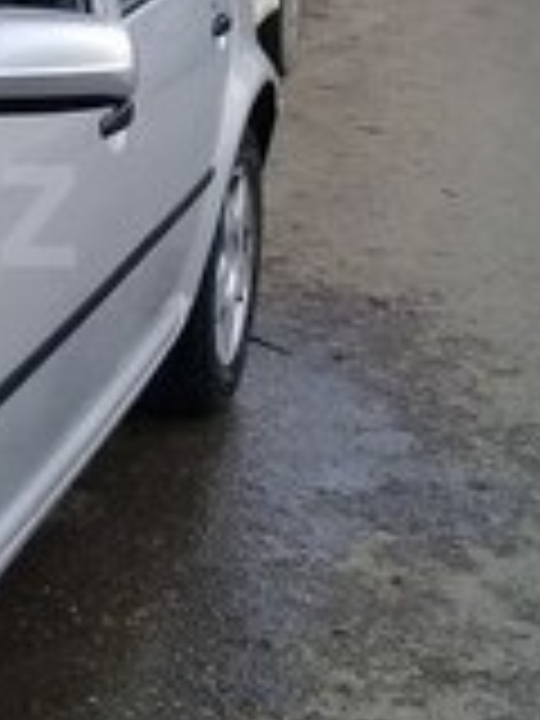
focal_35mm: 96
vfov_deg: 20.3
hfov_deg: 14.4
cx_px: -270
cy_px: 216
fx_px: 1997
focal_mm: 3.3
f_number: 2.2
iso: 50
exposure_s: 1/646
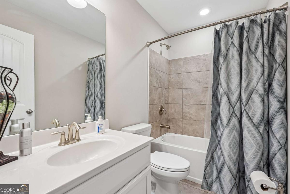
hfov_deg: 96.7
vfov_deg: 73.7
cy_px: 97
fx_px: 129
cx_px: 145
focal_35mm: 16
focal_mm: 16
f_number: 8
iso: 800
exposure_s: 1/25
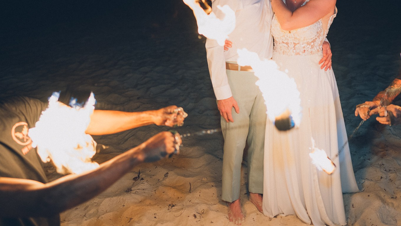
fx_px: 404
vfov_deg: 30.0
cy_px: 26
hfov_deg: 51.9
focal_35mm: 38
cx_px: 265
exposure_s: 1/200
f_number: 1.4
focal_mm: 24
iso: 640
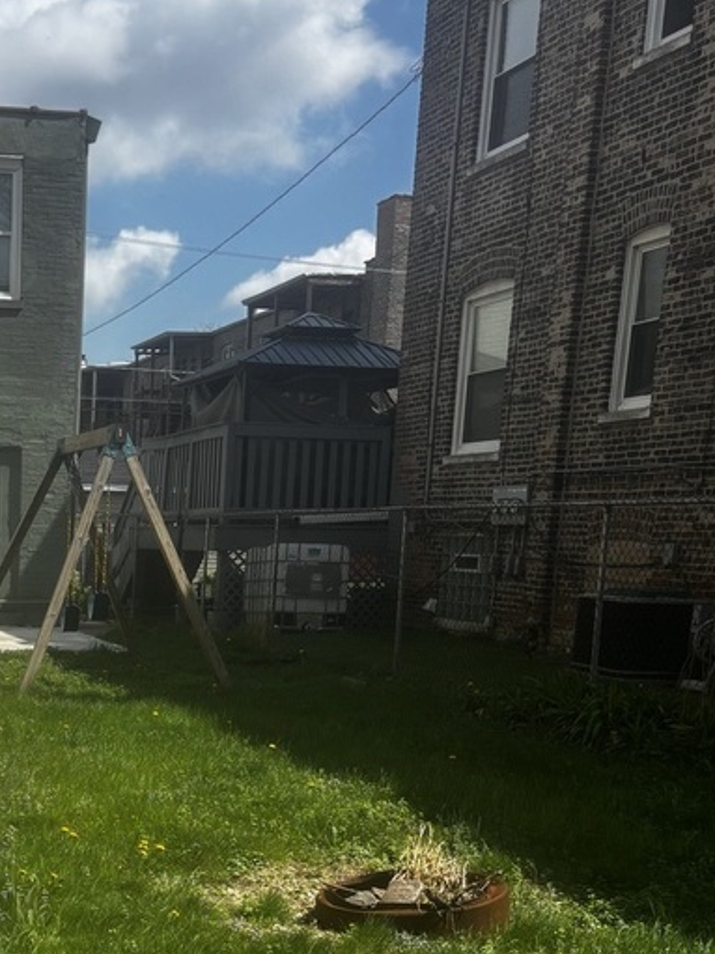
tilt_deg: -11.8
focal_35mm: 55
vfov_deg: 33.3
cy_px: 838
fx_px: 1515
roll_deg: -1.4
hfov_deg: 25.3
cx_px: 6
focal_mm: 5.96
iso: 50
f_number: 1.6
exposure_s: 1/2857
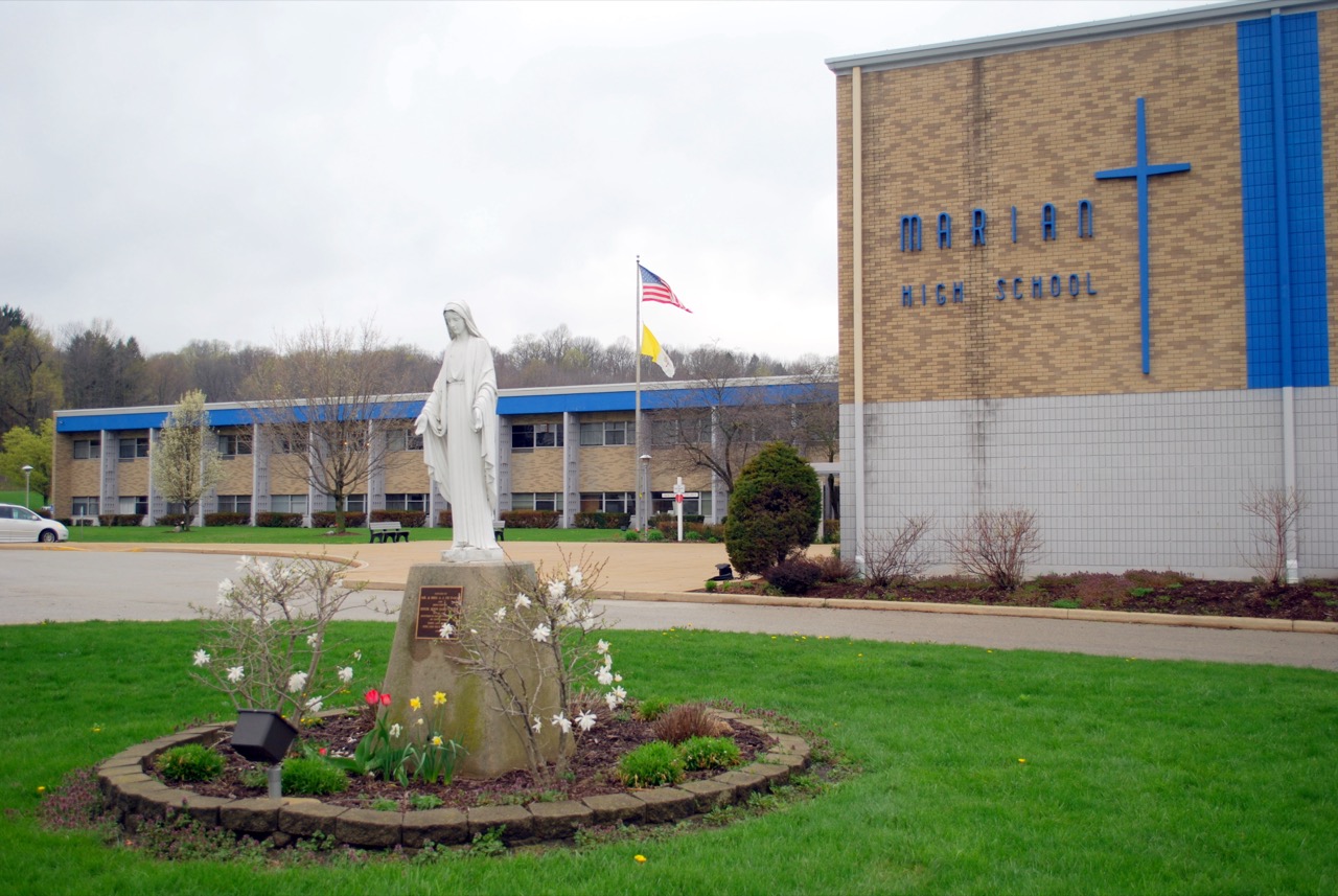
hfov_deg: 49.5
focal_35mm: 39
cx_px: 669
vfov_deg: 34.3
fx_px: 1451
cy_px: 448
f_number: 4.2
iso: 100
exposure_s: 1/160
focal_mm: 26
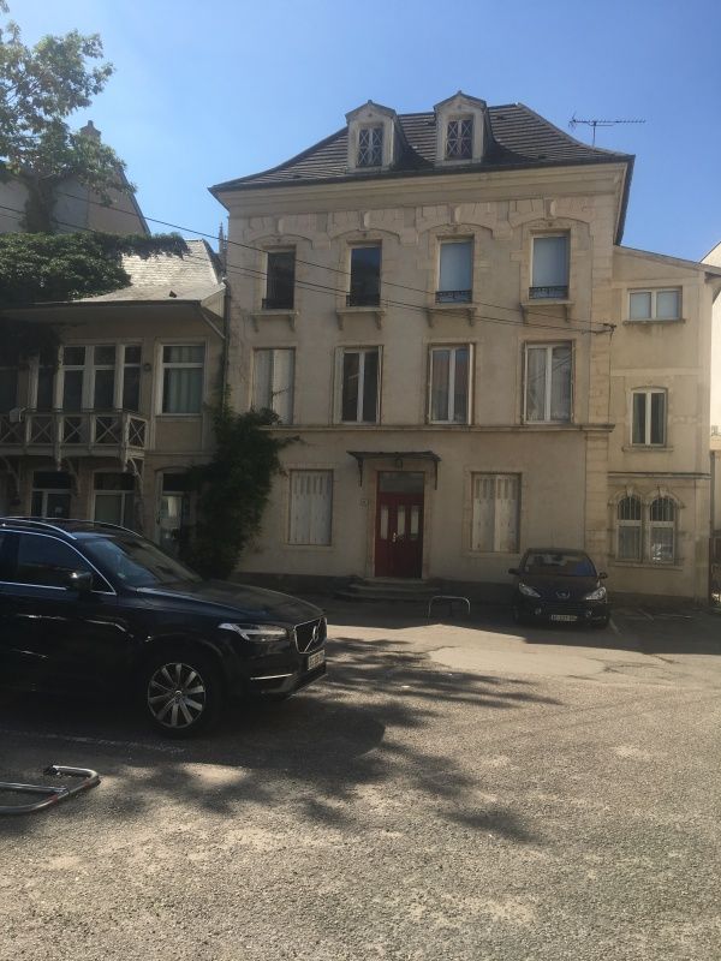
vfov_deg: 61.7
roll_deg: -2.9
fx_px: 805
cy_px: 480
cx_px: 360
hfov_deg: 48.2
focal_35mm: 29
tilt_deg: +1.5
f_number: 2.2
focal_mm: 4.15
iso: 25
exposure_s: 1/1672
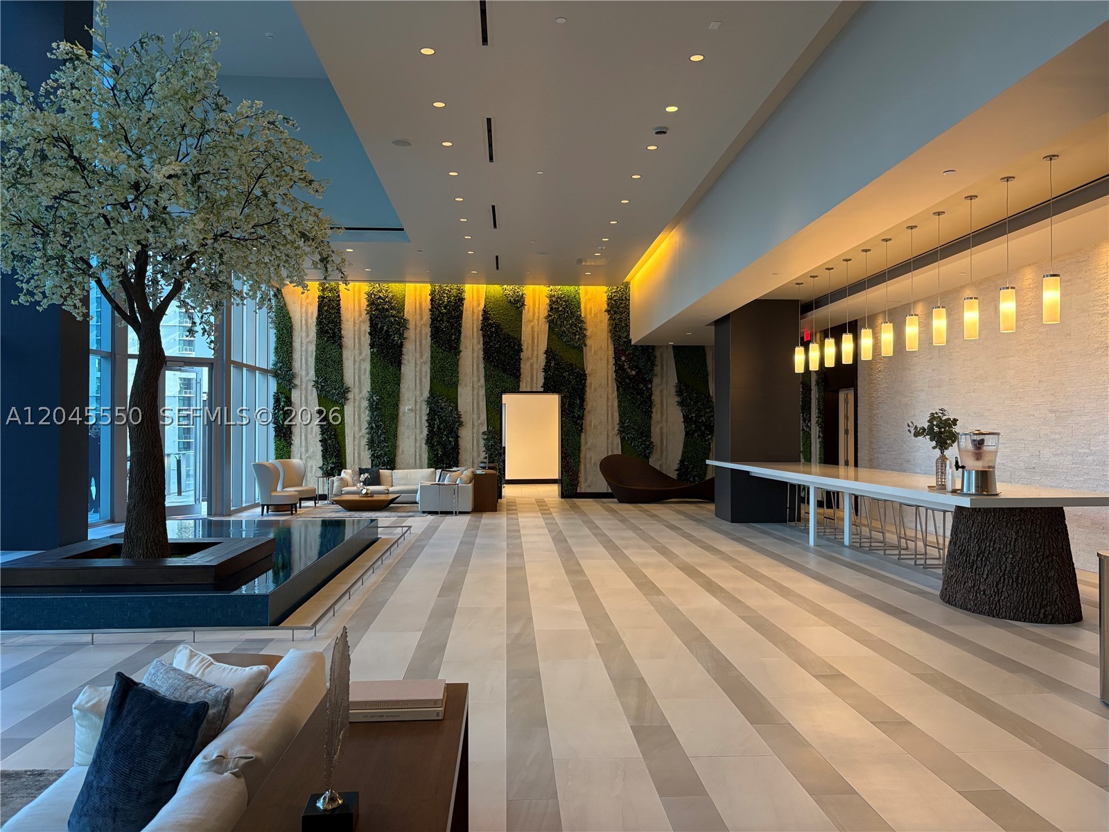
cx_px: 554
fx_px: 833
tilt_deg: +0.6
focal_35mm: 26
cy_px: 416
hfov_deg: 67.3
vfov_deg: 53.1
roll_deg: -0.3
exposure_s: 1/120
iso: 250
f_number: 1.6
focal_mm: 5.96
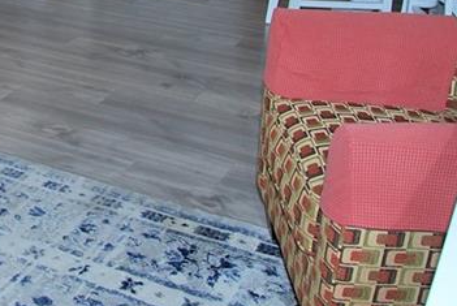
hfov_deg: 25.6
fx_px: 890
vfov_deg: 18.2
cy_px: -90
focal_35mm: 70
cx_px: -104
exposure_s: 1/60
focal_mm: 16
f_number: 4
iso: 200
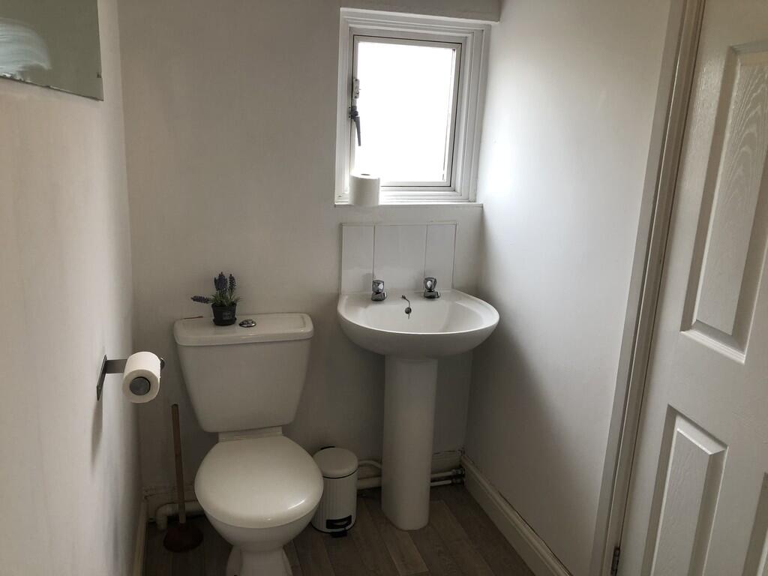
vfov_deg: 49.7
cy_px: 288
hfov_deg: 63.4
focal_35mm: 28
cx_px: 384
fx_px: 621
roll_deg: -2.6
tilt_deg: -15.0
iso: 25
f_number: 1.8
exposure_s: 1/33
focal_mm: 3.99
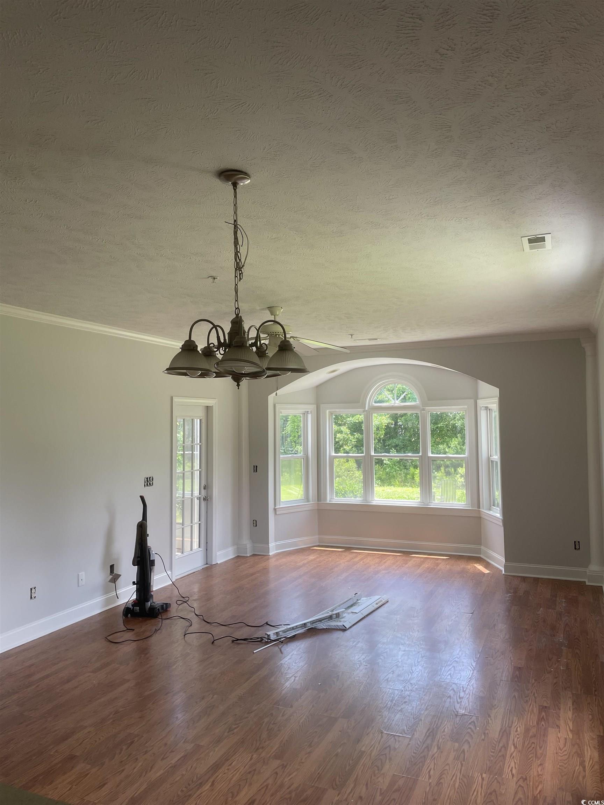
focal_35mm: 26
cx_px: 302
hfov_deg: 53.1
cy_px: 402
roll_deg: -0.7
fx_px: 605
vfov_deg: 67.3
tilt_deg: +1.9
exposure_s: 1/121
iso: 32
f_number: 1.6
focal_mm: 4.2
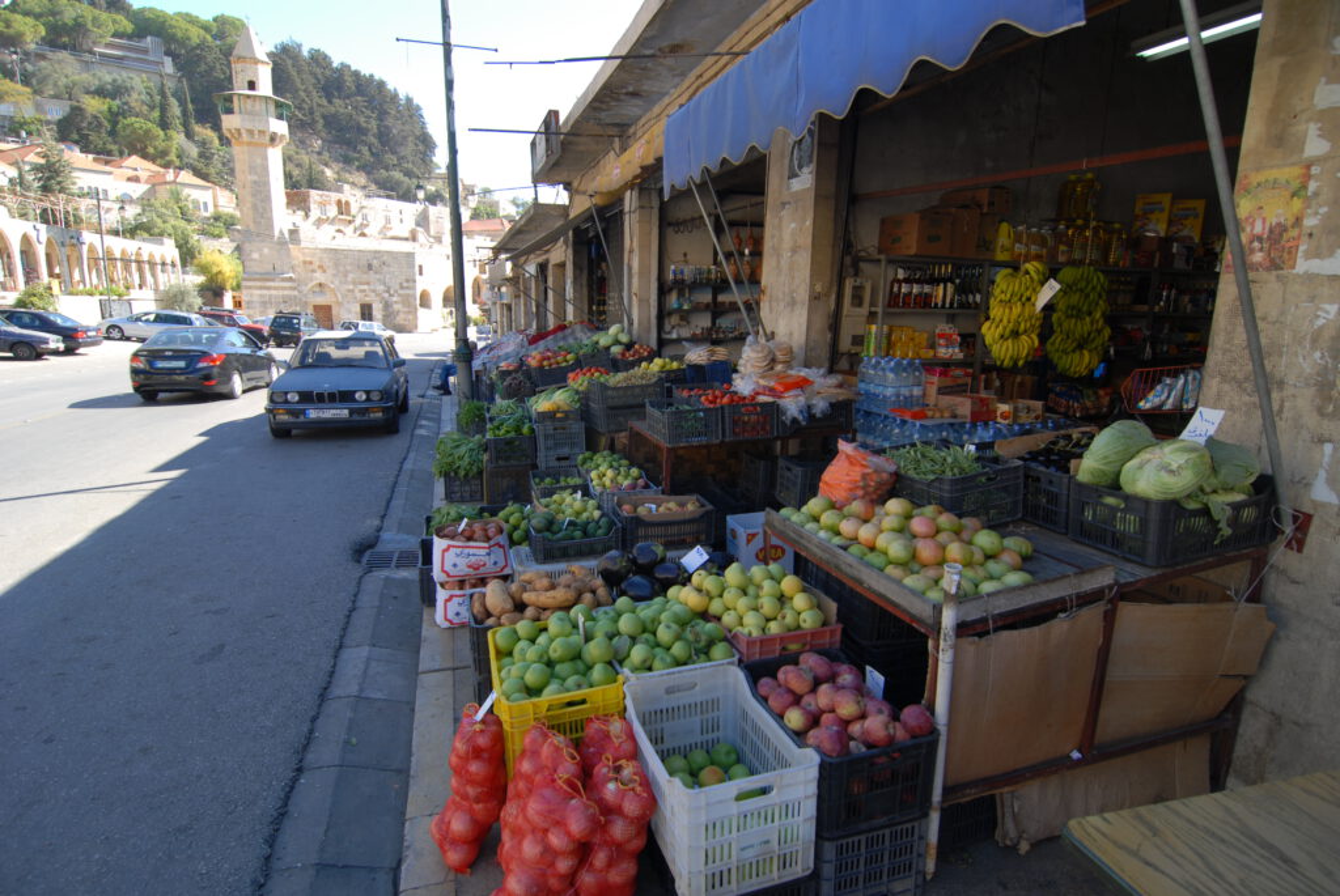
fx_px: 671
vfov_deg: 67.5
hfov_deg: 89.9
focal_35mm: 18
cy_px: 448
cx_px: 670
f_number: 5
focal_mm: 12
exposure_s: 1/90
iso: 100
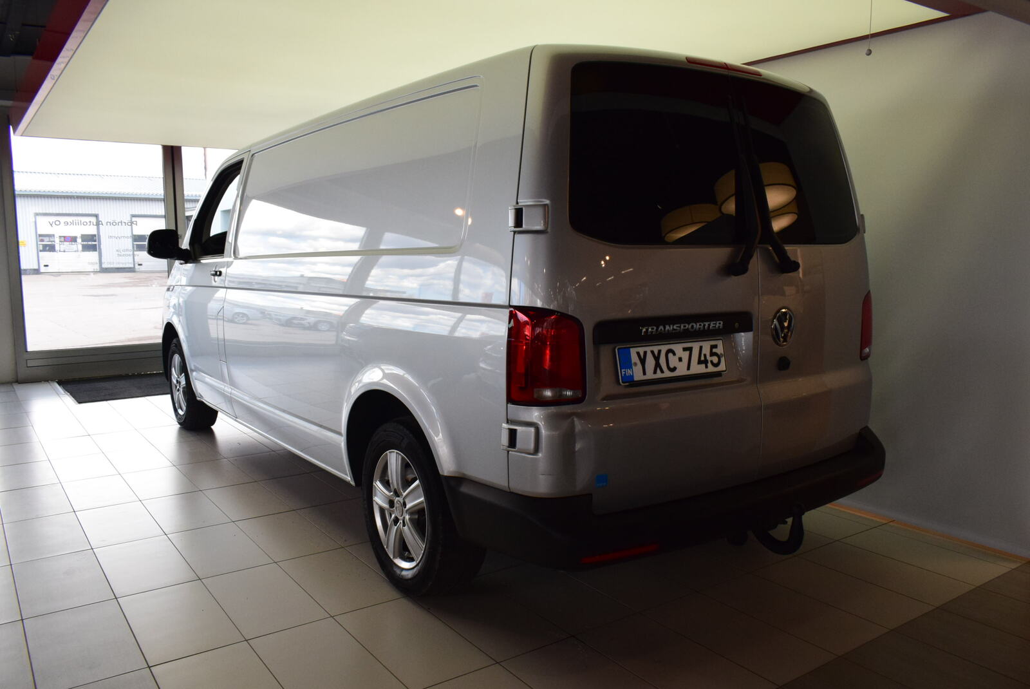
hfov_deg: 67.3
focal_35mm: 27
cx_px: 515
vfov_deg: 48.0
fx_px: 773
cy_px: 344
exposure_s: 1/320
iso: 1600
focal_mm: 18
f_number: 9
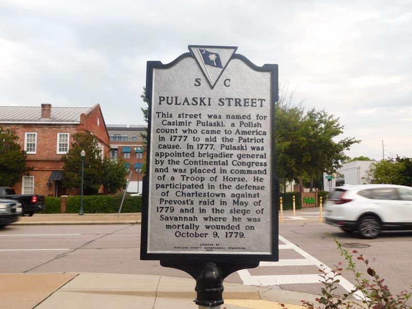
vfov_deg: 39.7
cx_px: 206
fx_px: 428
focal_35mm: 36
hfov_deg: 51.4
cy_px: 154
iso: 125
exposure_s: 1/80
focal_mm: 6.3
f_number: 3.5
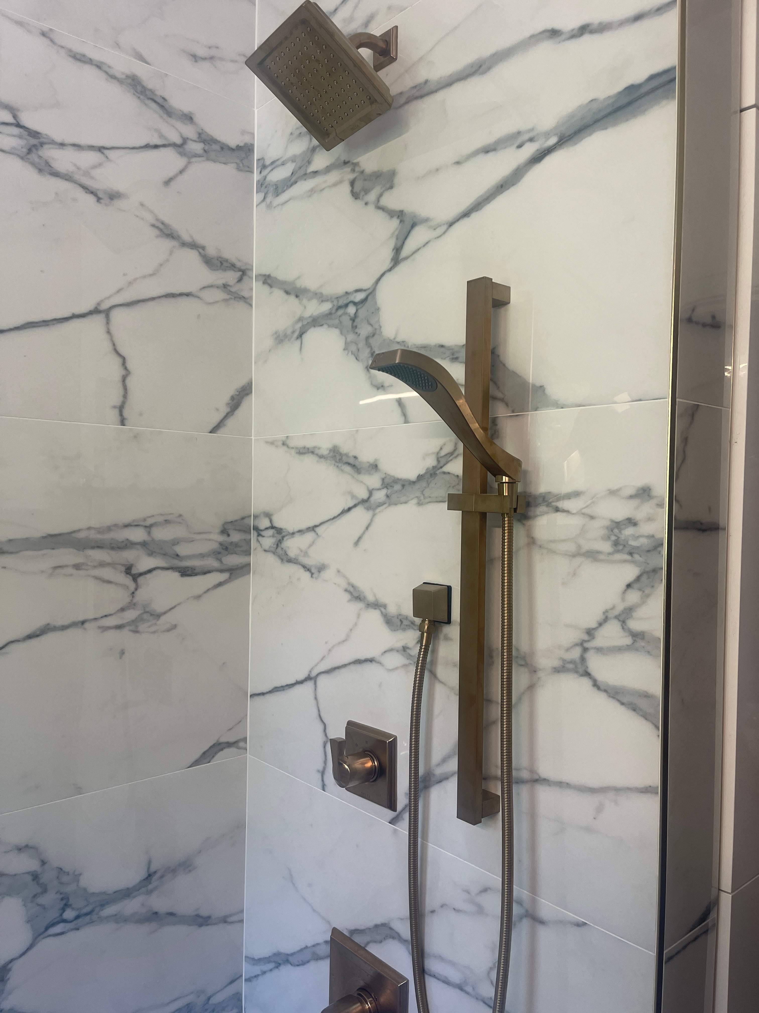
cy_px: 506
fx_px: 760
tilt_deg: -2.3
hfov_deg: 53.1
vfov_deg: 67.3
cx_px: 380
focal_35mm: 26
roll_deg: -1.1
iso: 100
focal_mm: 5.1
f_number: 1.6
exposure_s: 1/120
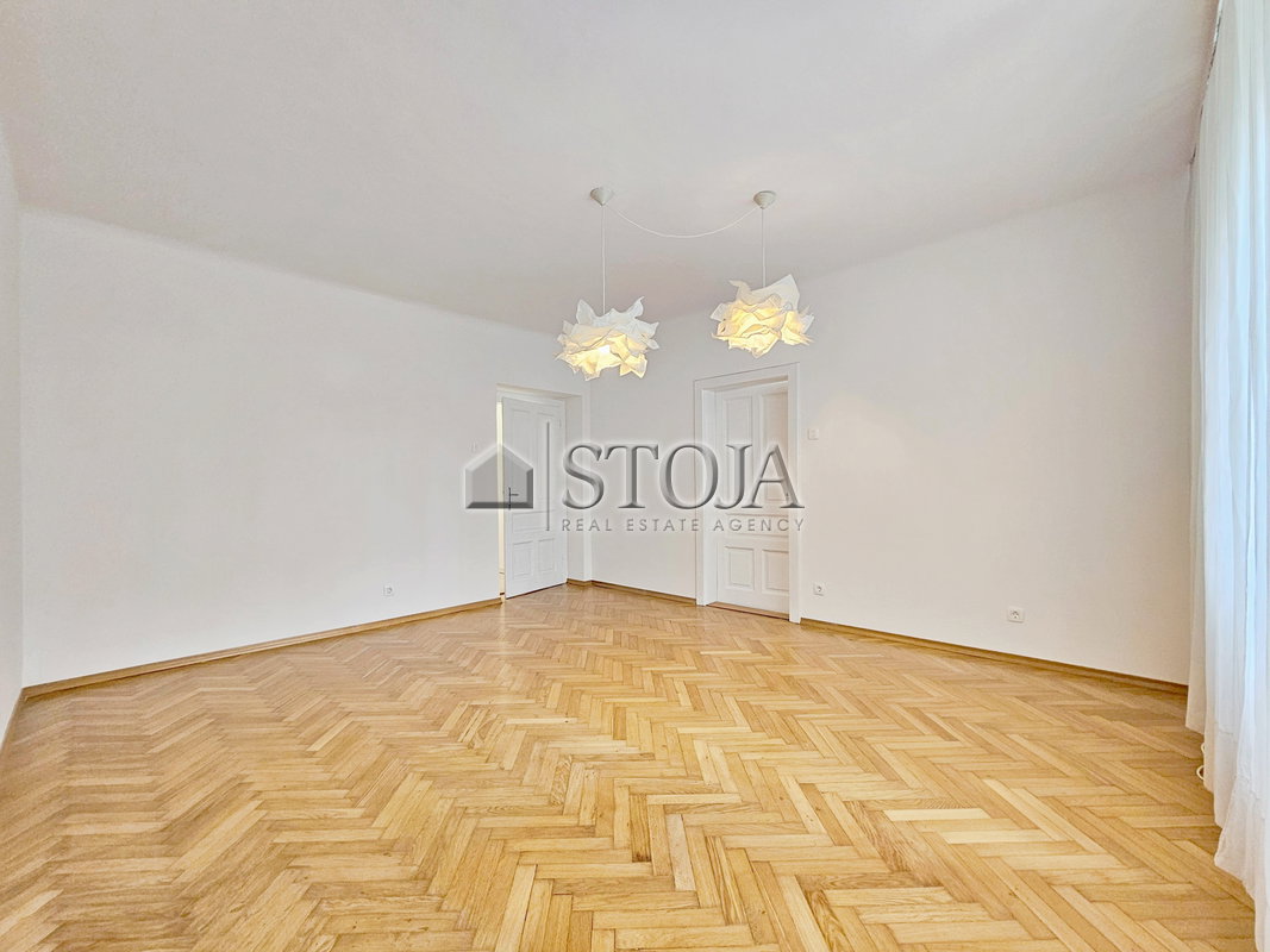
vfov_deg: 89.9
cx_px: 635
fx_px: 477
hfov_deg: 106.2
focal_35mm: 13
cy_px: 476
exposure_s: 1/100
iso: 200
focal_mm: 2.2
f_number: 2.2
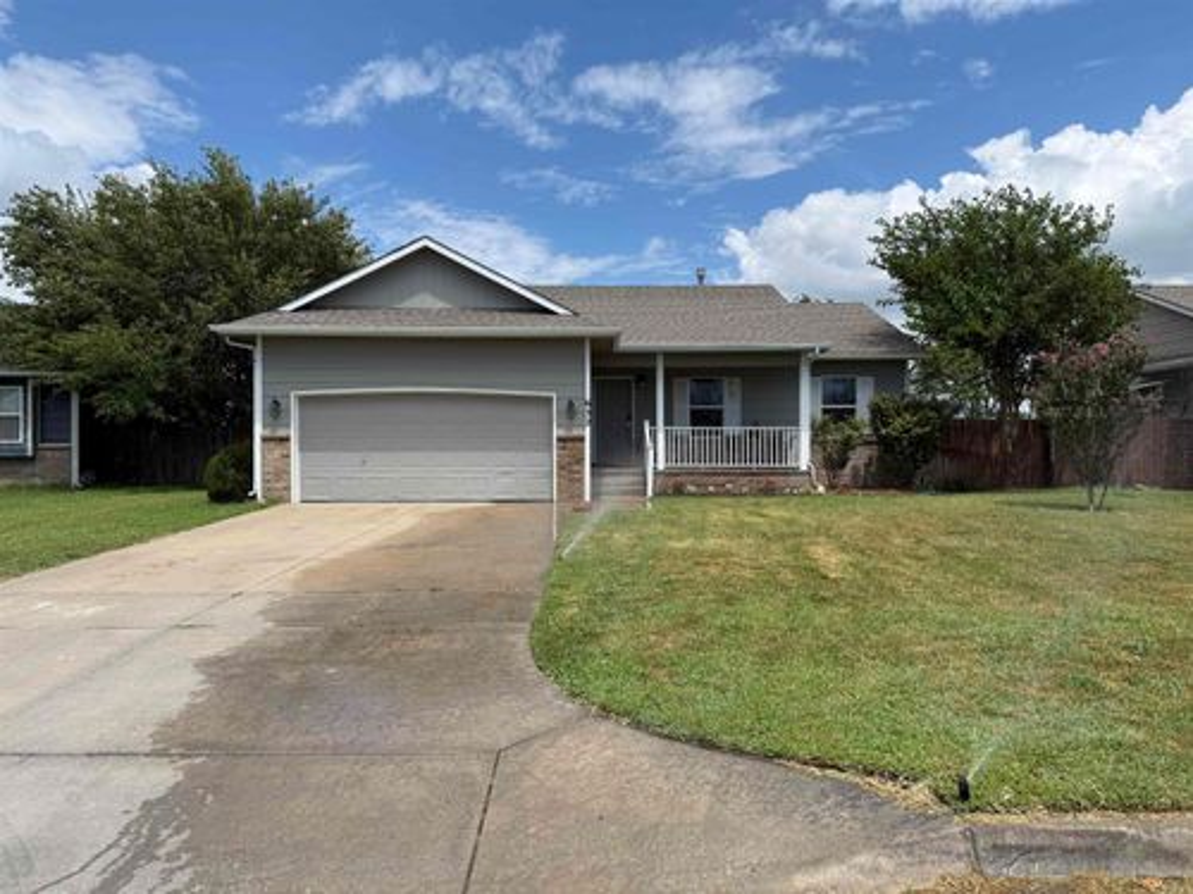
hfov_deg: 71.6
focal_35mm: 24
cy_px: 447
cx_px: 596
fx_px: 827
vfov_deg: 56.8
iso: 80
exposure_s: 1/5319
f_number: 1.78
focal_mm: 6.76
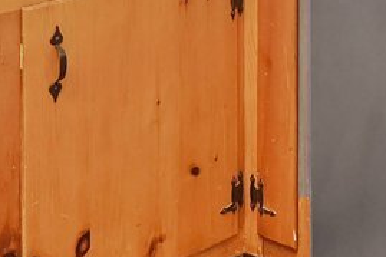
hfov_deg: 16.7
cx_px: 293
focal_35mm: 122
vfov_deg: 10.1
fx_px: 1307
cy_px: -313
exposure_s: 1.3
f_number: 8
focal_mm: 16
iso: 800
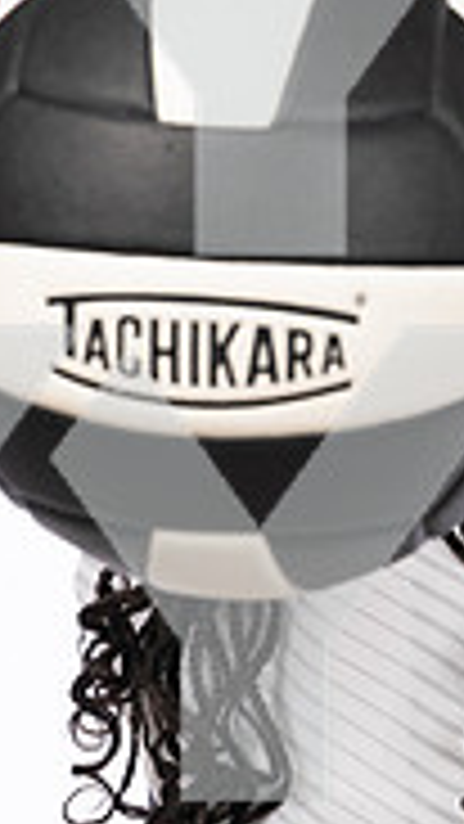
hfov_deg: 8.3
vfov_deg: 14.5
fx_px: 3192
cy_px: 20
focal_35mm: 146
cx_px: 459
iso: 200
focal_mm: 44
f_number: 7.1
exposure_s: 1/250
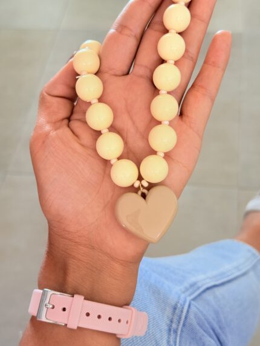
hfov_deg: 30.3
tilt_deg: -52.7
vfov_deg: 39.6
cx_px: 130
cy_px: 173
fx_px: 481
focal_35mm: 48
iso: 160
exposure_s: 1/60
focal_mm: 6.76
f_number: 1.78
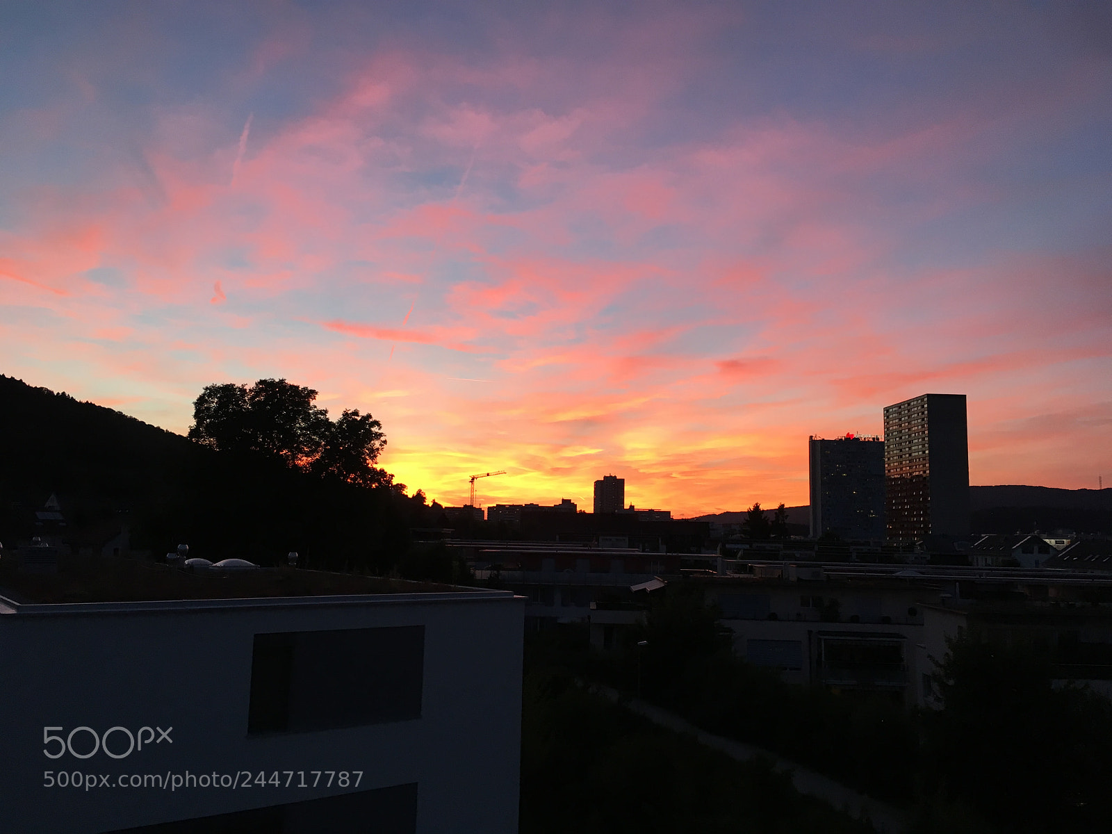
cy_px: 417
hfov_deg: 61.7
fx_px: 932
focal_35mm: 29
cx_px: 556
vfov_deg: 48.2
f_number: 2.2
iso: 32
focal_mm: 4.15
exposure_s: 1/33
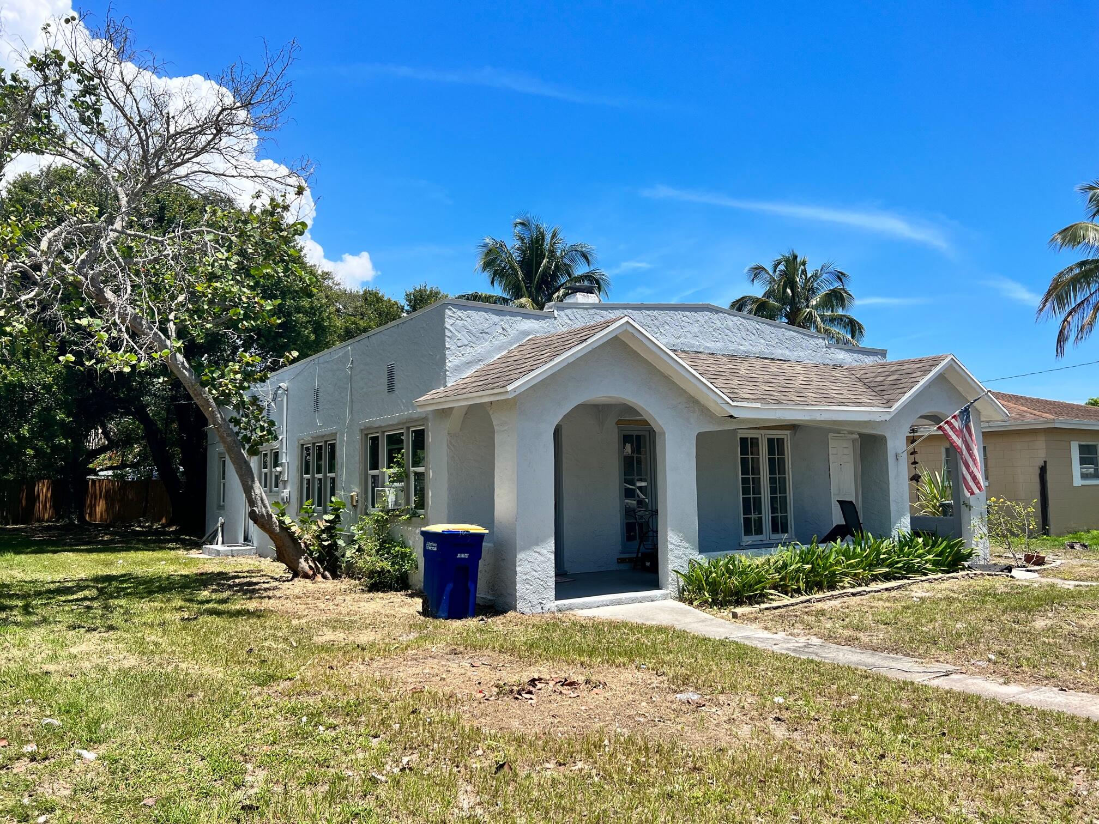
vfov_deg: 53.1
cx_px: 550
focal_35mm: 26
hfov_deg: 67.3
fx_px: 825
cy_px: 412
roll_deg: +1.0
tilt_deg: +5.6
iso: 50
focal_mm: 5.7
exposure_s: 1/3968
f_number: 1.5
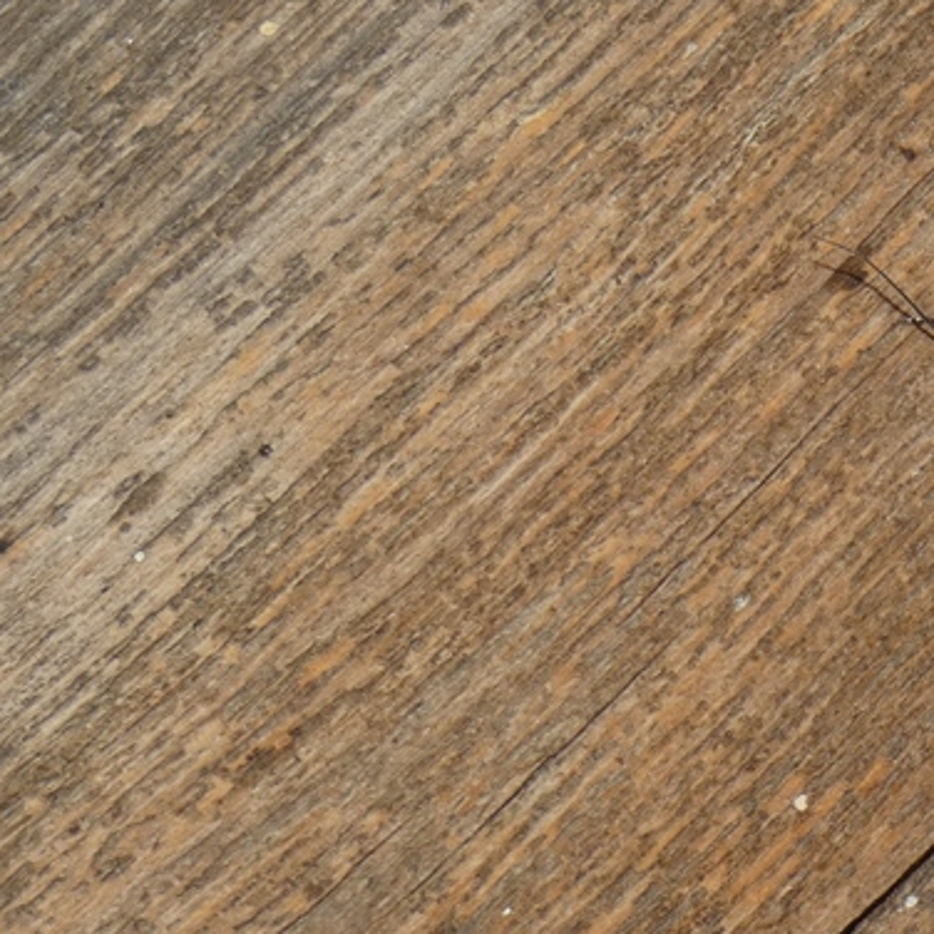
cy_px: 313
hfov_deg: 6.3
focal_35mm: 277
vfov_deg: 6.3
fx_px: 8456
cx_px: 1040
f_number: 5.3
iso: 80
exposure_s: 1/60
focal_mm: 24.7
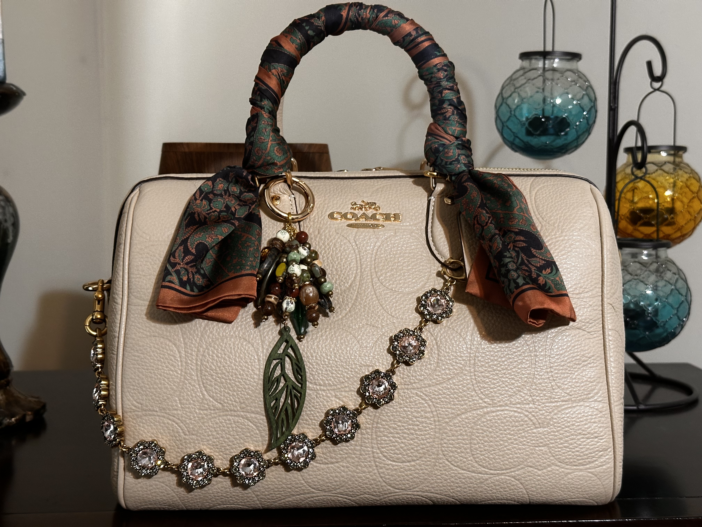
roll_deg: -0.5
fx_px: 973
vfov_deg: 30.3
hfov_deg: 39.7
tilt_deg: -4.4
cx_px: 351
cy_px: 264
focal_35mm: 48
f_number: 1.78
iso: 250
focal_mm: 6.86
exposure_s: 1/40
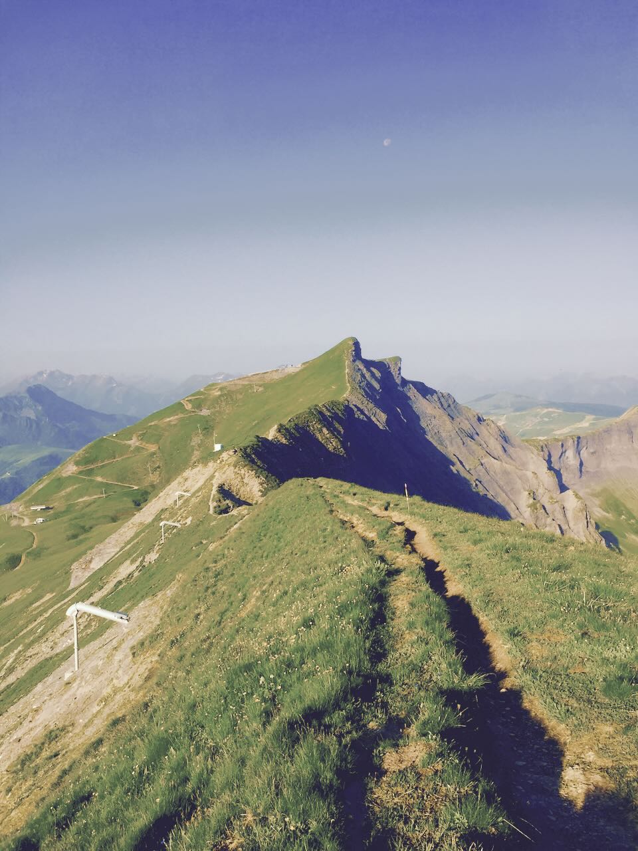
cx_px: 319
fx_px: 713
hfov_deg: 48.2
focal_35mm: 29
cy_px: 426
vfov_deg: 61.7
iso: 32
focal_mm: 4.15
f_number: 2.2
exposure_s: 1/1582
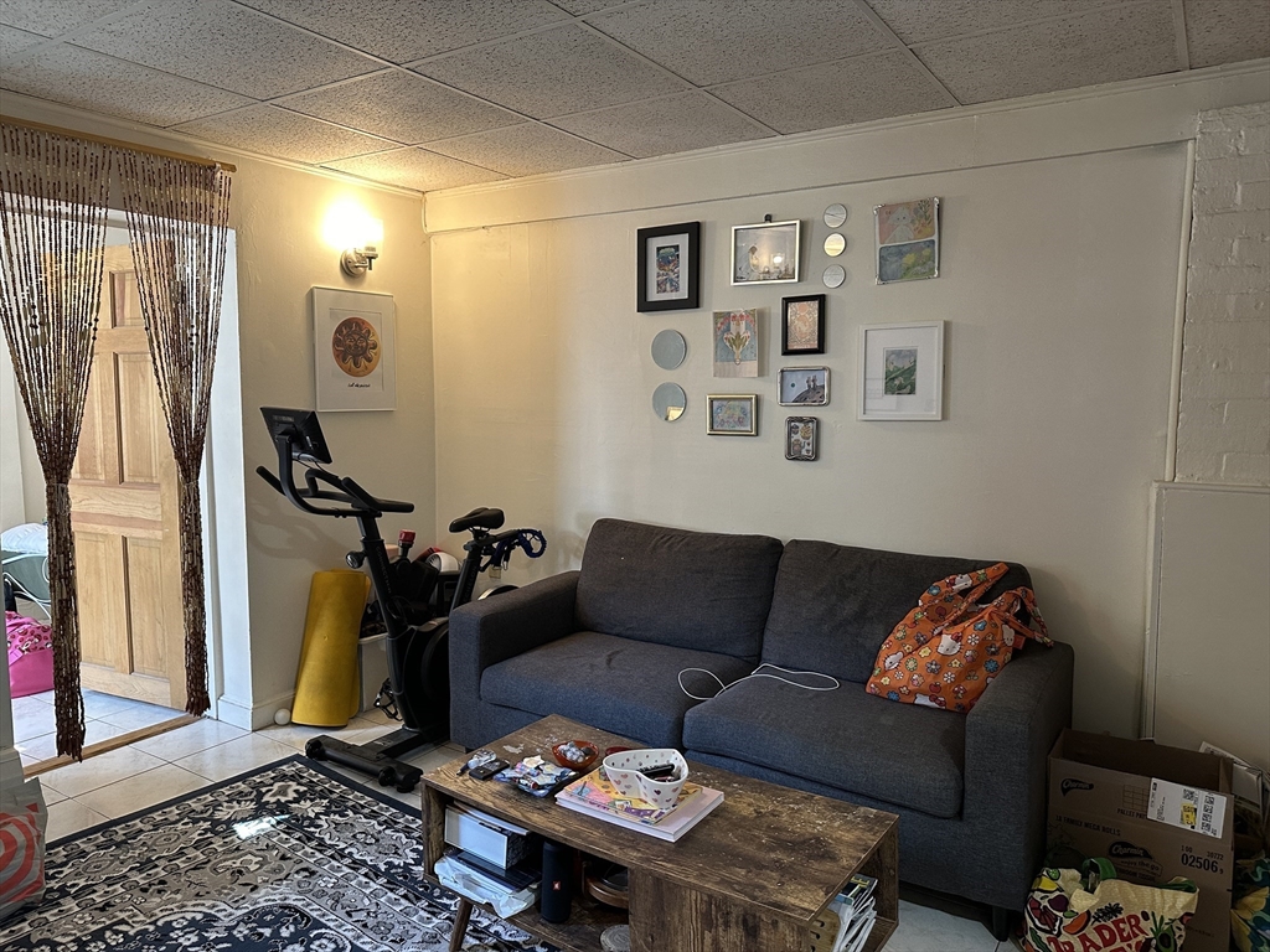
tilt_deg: -4.8
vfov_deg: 56.8
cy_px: 476
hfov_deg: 71.6
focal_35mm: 24
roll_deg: -0.4
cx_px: 635
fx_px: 881
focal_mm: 6.86
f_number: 1.78
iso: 250
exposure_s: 1/60
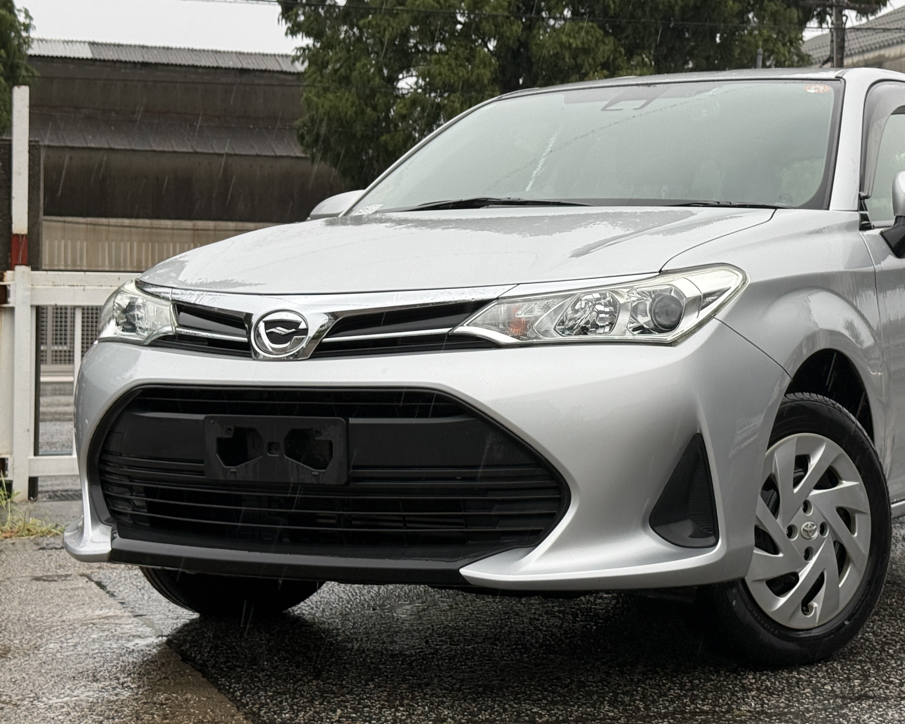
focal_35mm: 72
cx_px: 591
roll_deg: -0.6
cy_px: 268
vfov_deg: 21.2
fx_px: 1928
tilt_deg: +1.7
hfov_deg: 26.3
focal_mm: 6.76
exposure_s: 1/205
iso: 64
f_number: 1.78
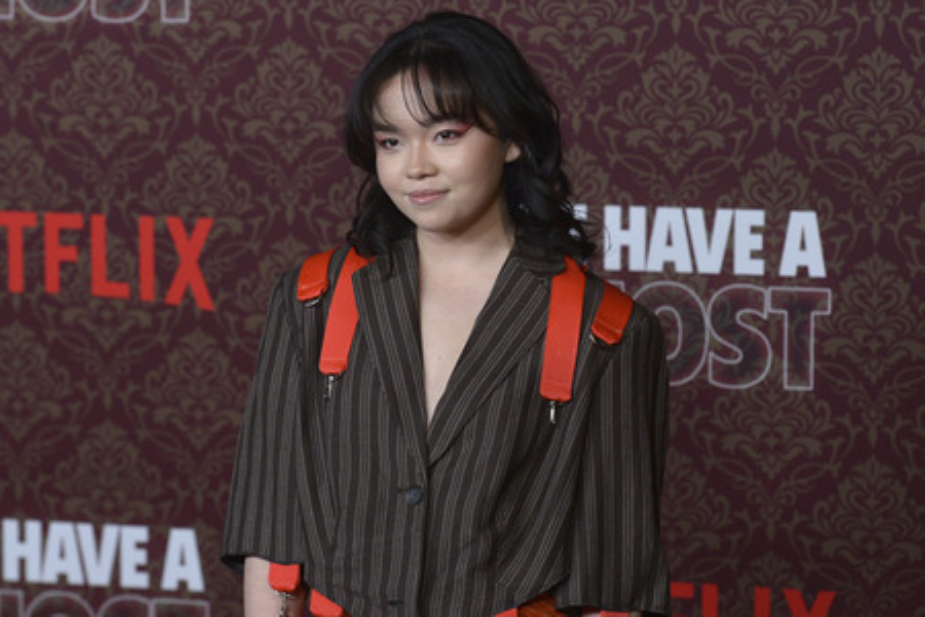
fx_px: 2621
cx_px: 462
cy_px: 308
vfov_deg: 13.4
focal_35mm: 102
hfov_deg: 20.0
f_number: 6.3
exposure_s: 1/320
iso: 2000
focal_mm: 102
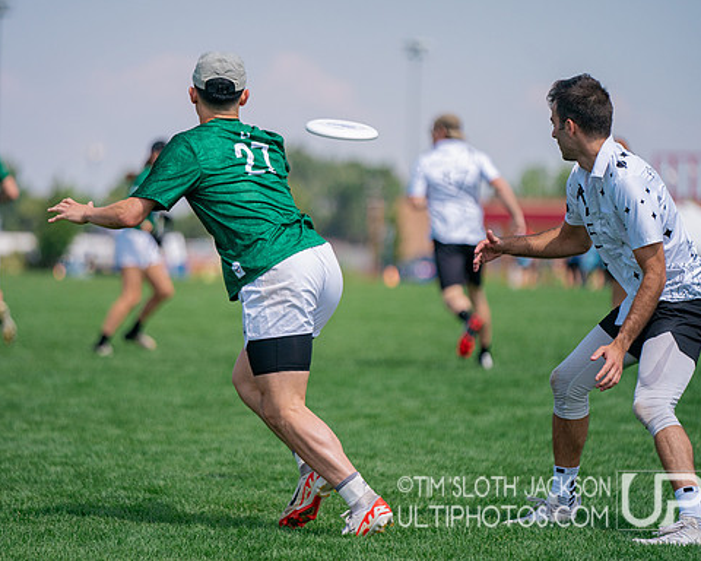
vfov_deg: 6.8
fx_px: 4710
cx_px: 305
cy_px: 280
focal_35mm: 227
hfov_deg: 8.5
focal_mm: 200
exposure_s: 1/10000
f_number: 2.8
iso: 640
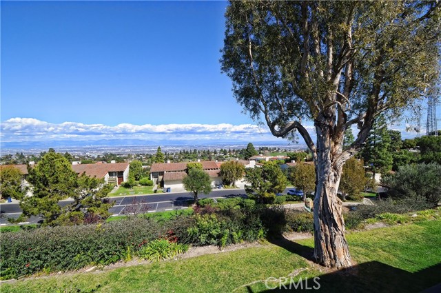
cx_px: 220
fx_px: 184
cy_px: 146
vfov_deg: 77.2
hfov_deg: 100.5
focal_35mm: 15
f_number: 14
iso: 200
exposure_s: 1/200
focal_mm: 10
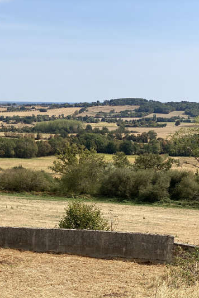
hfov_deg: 18.2
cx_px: 1
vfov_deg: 27.7
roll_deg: -1.5
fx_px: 604
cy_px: 150
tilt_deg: -5.7
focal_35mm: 73
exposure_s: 1/2083
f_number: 2
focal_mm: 6
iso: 20
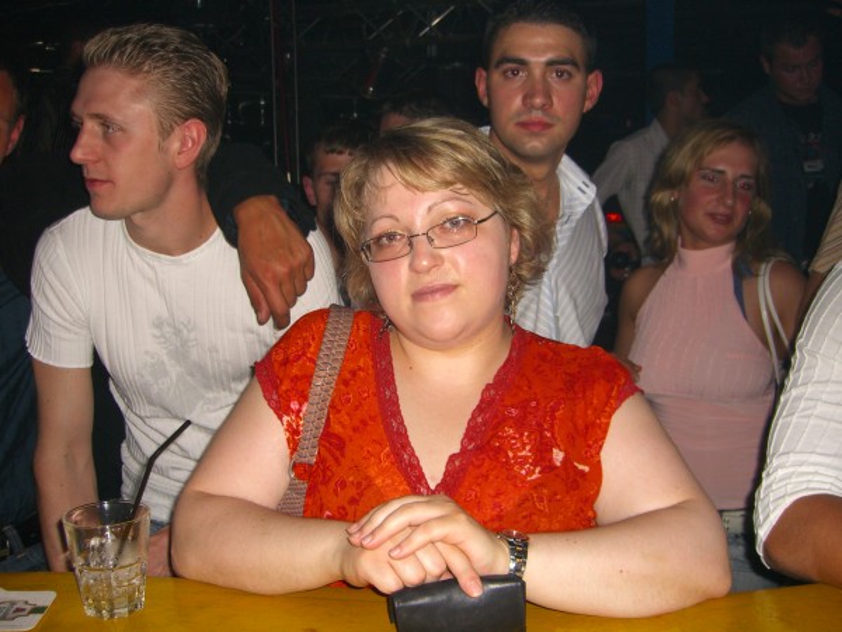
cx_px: 421
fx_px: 924
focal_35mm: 38
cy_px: 316
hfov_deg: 49.0
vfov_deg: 37.7
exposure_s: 1/60
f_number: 2.8
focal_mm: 7.9
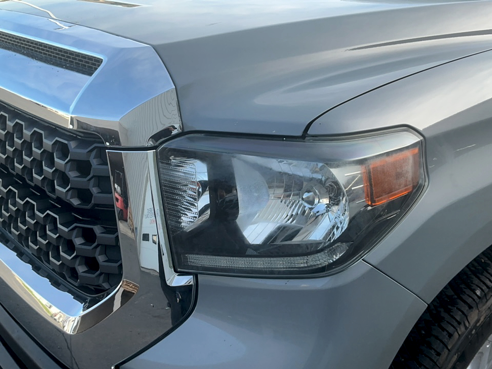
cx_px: 246
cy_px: 184
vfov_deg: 46.8
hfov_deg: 60.0
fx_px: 426
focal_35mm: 30
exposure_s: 1/272
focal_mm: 3
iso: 25
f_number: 1.8
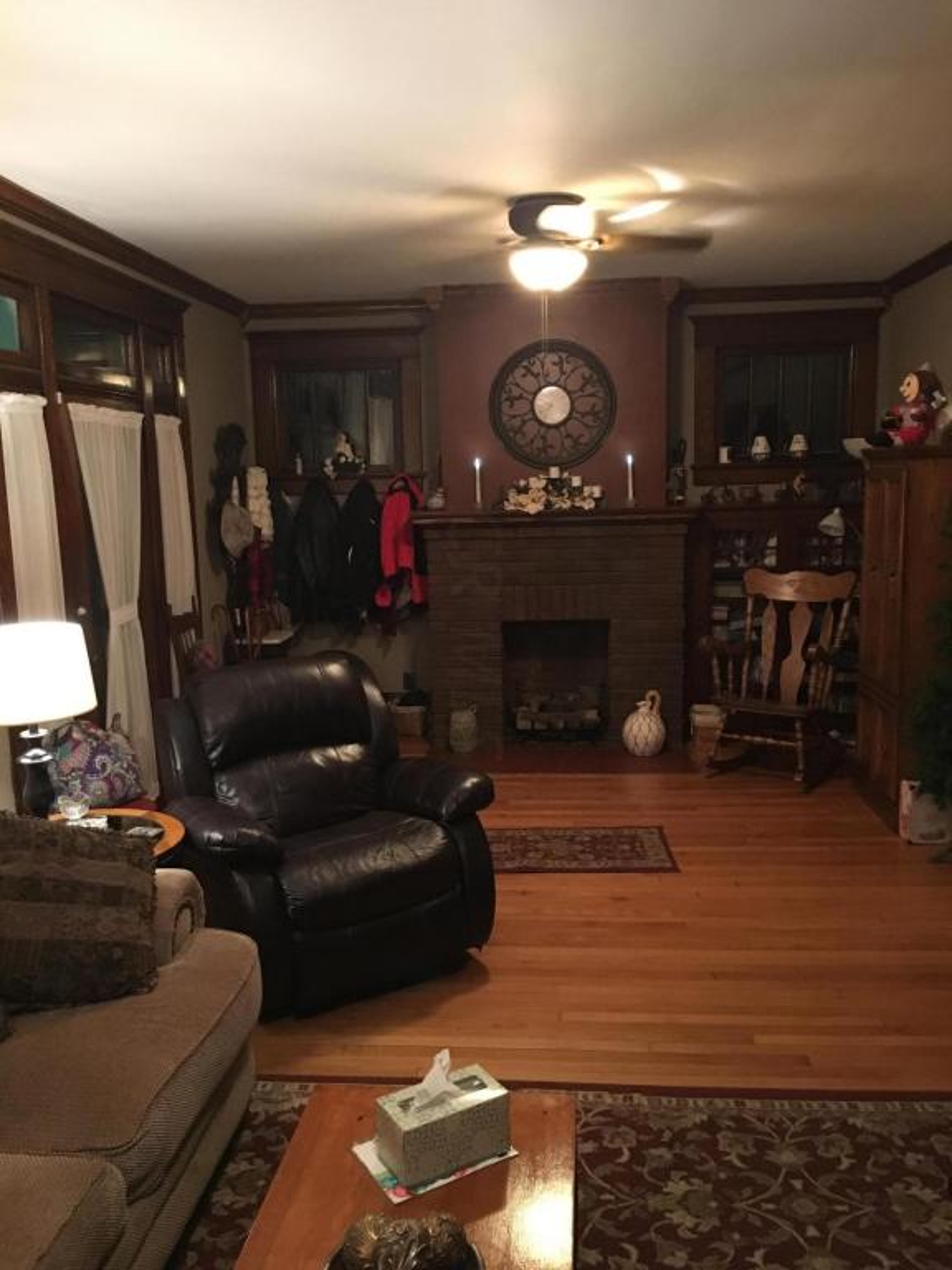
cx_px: 476
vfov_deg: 61.7
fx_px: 1063
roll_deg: +2.3
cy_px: 635
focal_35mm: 29
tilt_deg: -8.1
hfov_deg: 48.2
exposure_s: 1/15
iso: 320
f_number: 2.2
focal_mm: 4.15
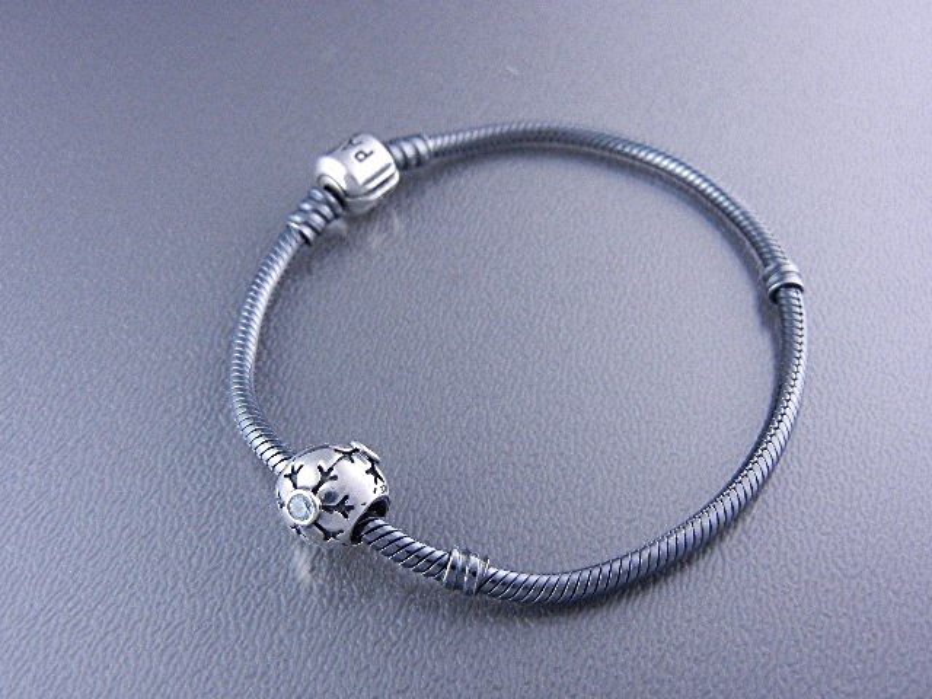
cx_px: 466
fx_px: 1050
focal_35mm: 39
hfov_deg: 47.9
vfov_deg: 36.8
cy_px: 350
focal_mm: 7.1
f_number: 3.7
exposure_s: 1/21
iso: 400
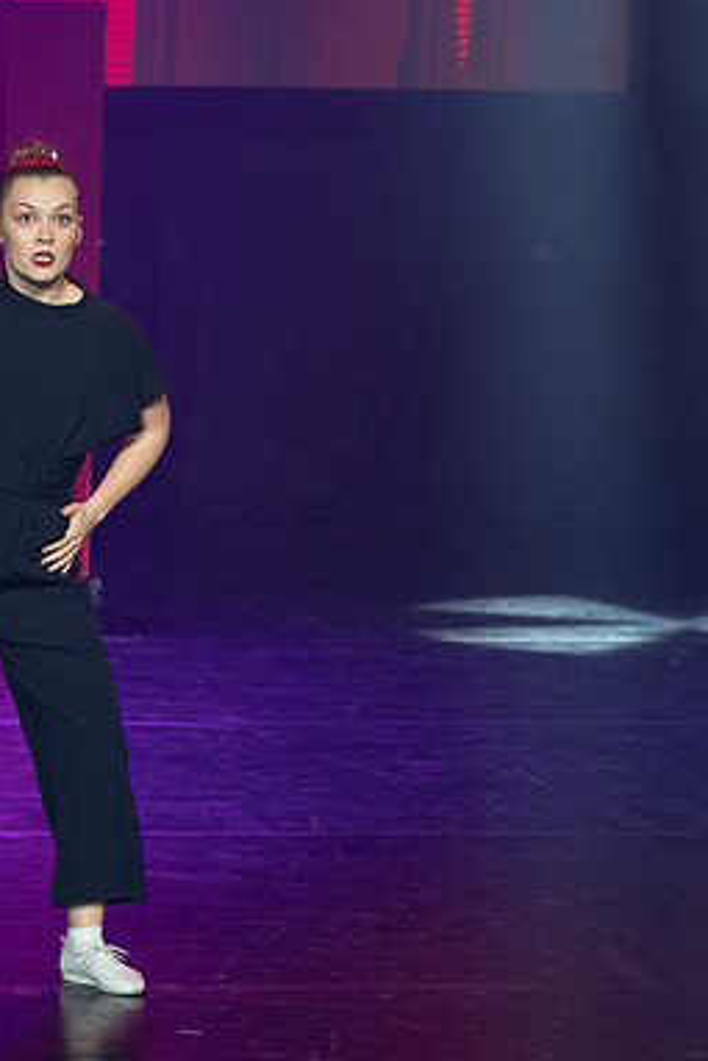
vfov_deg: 10.6
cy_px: 632
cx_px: -148
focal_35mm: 193
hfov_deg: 7.1
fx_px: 5688
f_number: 2.8
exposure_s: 1/200
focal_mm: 70
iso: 3200
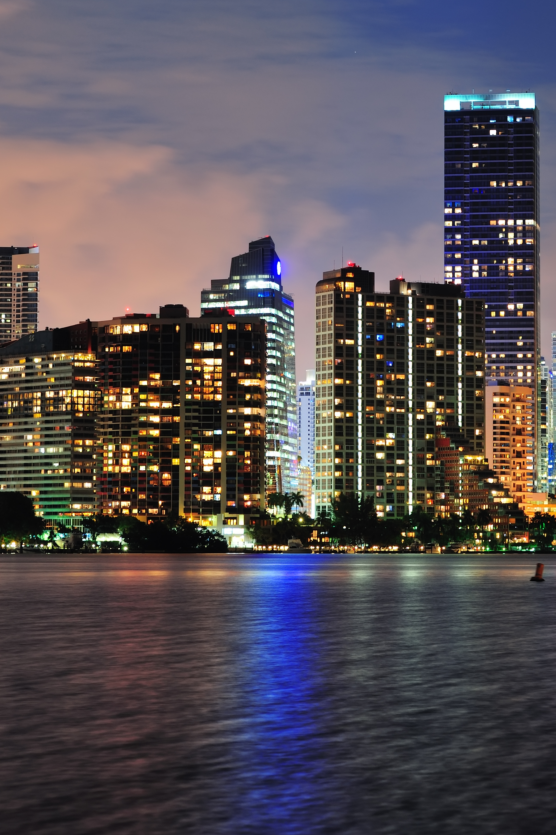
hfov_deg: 11.5
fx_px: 2760
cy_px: 279
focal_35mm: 119
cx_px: 315
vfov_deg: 17.2
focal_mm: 85
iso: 200
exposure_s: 8
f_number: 4.8
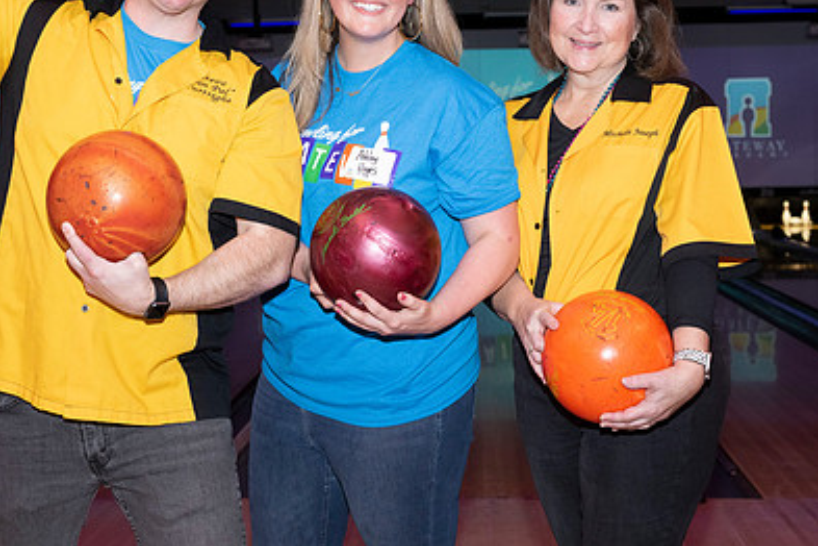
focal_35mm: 62
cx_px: 368
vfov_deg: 21.8
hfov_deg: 32.4
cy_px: 151
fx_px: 1409
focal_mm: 42
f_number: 5.6
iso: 1600
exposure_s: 1/60
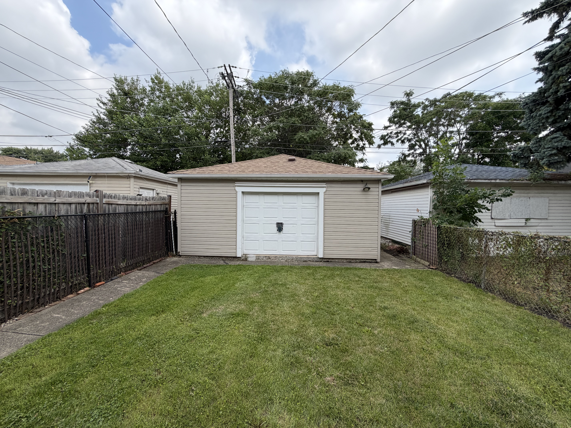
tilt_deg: -1.3
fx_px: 231
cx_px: 286
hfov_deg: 102.1
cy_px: 214
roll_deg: +0.0
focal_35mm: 14
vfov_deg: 85.7
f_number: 2.2
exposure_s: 1/742
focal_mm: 2.22
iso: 40
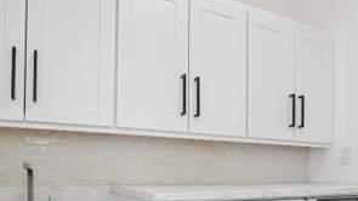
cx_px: 175
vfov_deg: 37.9
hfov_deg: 66.1
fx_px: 275
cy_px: 176
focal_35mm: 29
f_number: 8
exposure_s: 1/6
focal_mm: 17
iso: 400
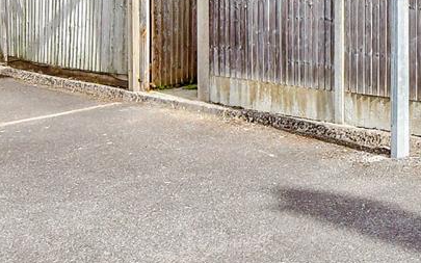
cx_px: 417
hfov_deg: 28.4
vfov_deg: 18.3
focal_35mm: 68
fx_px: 780
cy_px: -40
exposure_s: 1/640
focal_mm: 10
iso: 500
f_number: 8
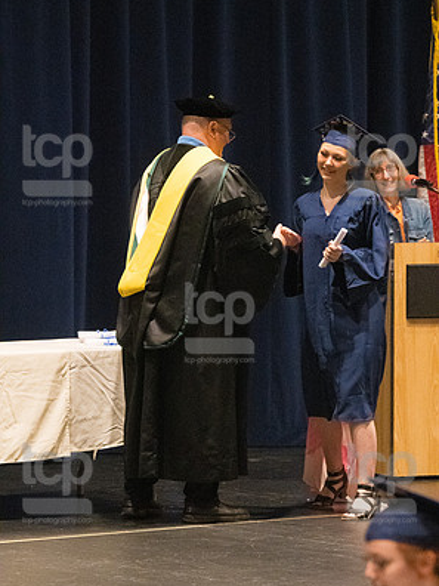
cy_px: 323
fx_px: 4008
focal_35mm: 237
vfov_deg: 8.4
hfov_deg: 6.3
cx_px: 220
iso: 8000
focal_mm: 145
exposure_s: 1/250
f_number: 4.5
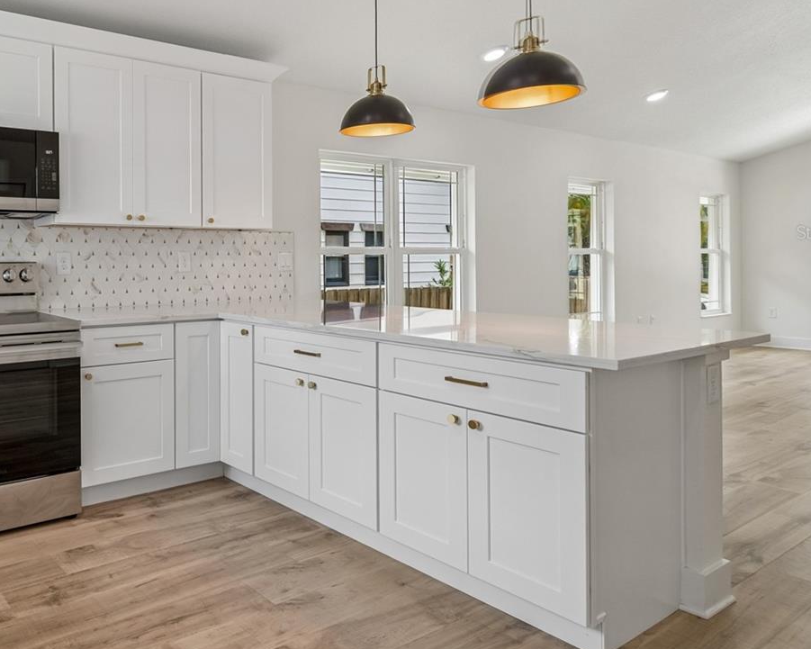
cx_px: 157
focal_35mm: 25
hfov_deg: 62.1
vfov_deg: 55.9
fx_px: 600
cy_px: 232
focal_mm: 10
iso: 100
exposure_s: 1/40
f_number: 4.5
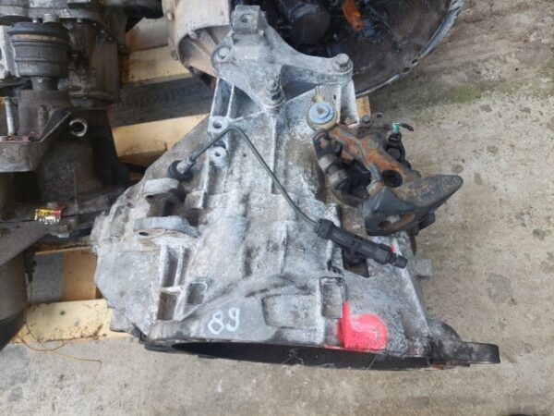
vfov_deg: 54.9
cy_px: 208
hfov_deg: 69.4
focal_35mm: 25
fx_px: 400
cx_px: 277
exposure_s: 1/268
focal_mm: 5.23
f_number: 1.8
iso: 40
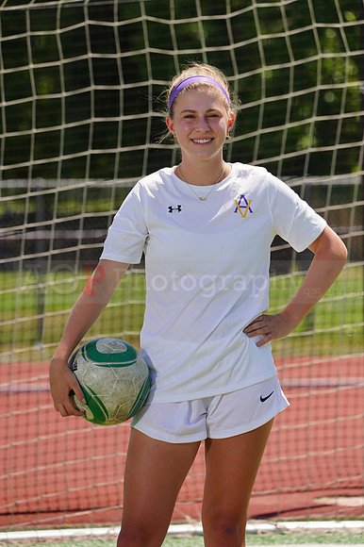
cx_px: 182
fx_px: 6073
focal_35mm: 400
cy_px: 274
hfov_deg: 3.4
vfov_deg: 5.2
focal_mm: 400
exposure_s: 1/250
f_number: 13
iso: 200
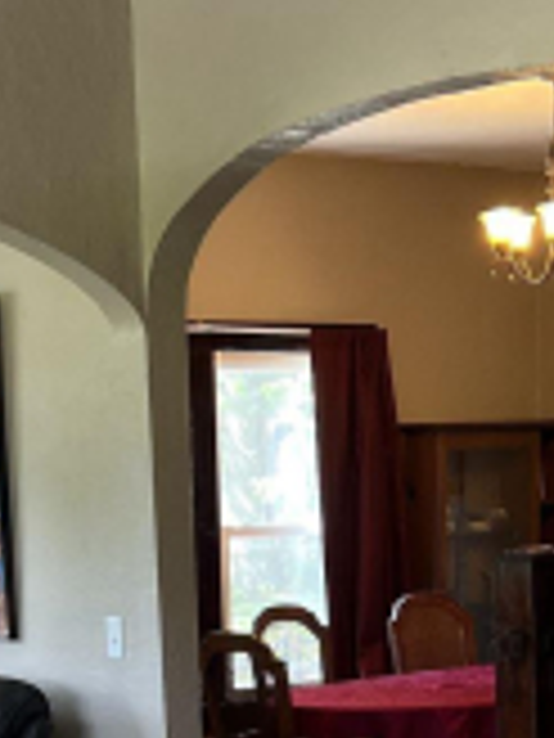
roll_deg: +1.2
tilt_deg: -12.6
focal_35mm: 106
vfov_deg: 17.4
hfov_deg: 14.0
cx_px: 275
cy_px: 952
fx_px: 2262
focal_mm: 5.7
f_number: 1.5
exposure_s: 1/60
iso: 64
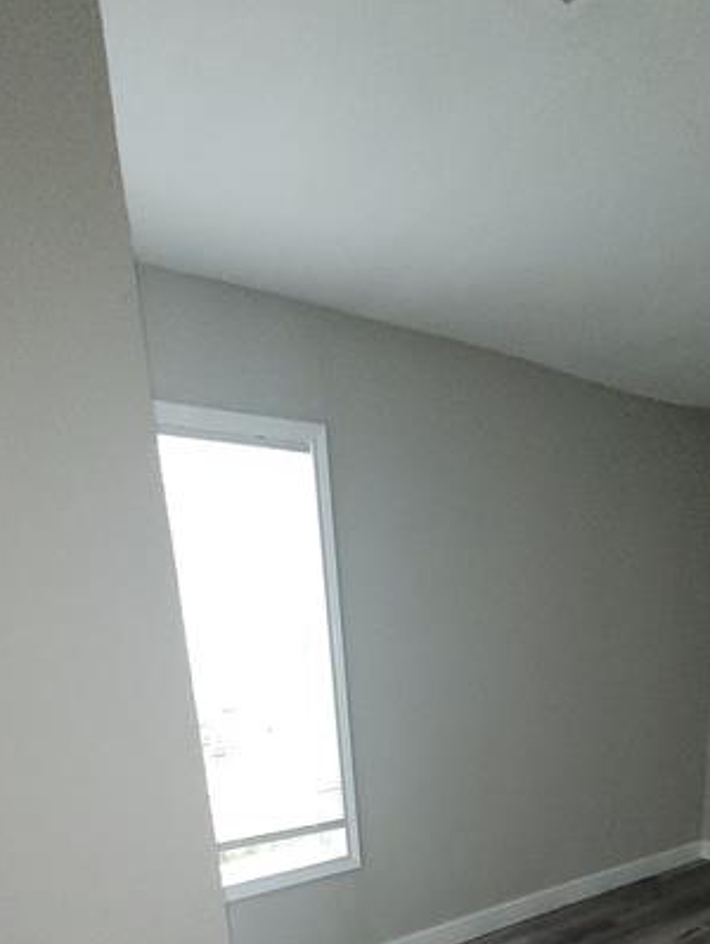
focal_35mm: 25
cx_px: 431
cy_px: 852
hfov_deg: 54.5
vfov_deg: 59.0
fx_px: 683
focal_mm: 1.74
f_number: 2.2
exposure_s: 1/60
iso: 400
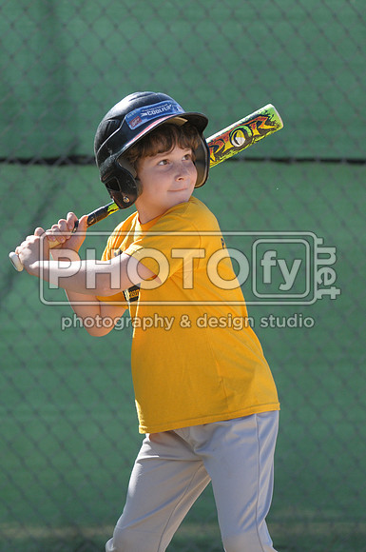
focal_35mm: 300
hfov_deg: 4.6
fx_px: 4588
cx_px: 183
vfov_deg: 6.9
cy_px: 276
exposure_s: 1/2000
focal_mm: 200
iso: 640
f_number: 4
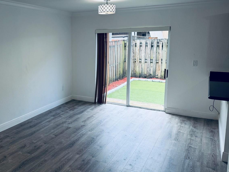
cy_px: 76
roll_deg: +0.5
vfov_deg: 41.7
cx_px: 71
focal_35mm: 34
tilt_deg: -7.6
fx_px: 225
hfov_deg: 52.6
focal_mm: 6.76
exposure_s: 1/120
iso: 64
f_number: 1.78
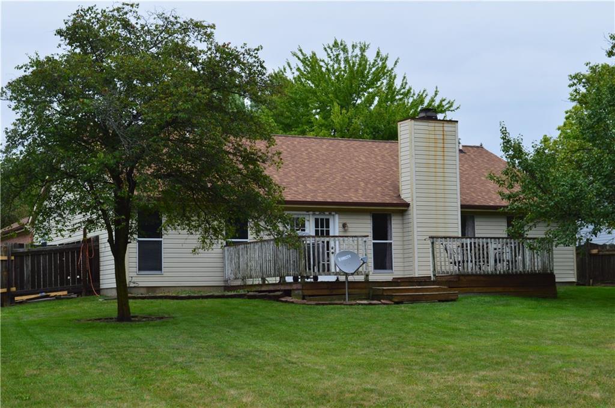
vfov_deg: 21.5
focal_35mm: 63
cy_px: 204
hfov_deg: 31.9
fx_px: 1075
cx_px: 308
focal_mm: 42
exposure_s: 1/320
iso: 400
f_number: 10
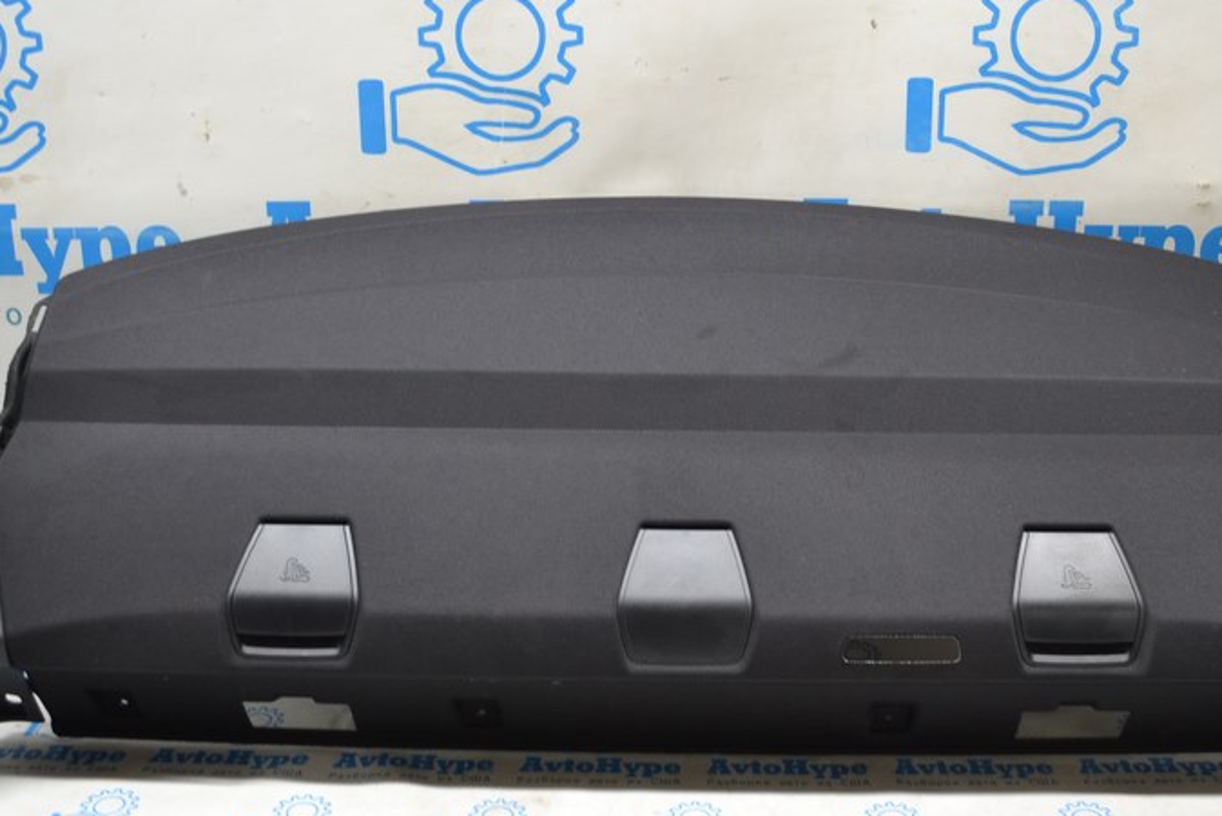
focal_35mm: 41
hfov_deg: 47.3
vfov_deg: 32.5
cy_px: 318
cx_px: 693
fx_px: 1392
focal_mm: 18
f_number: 3.5
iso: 400
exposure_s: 1/60
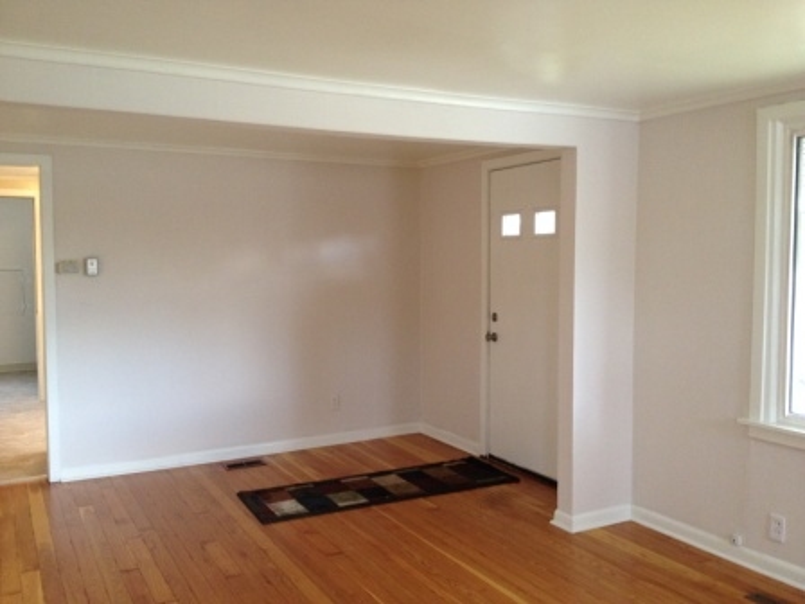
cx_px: 402
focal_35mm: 35
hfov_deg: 52.6
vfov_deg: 40.7
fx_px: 814
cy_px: 302
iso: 200
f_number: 2.4
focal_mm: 4.28
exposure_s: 1/20
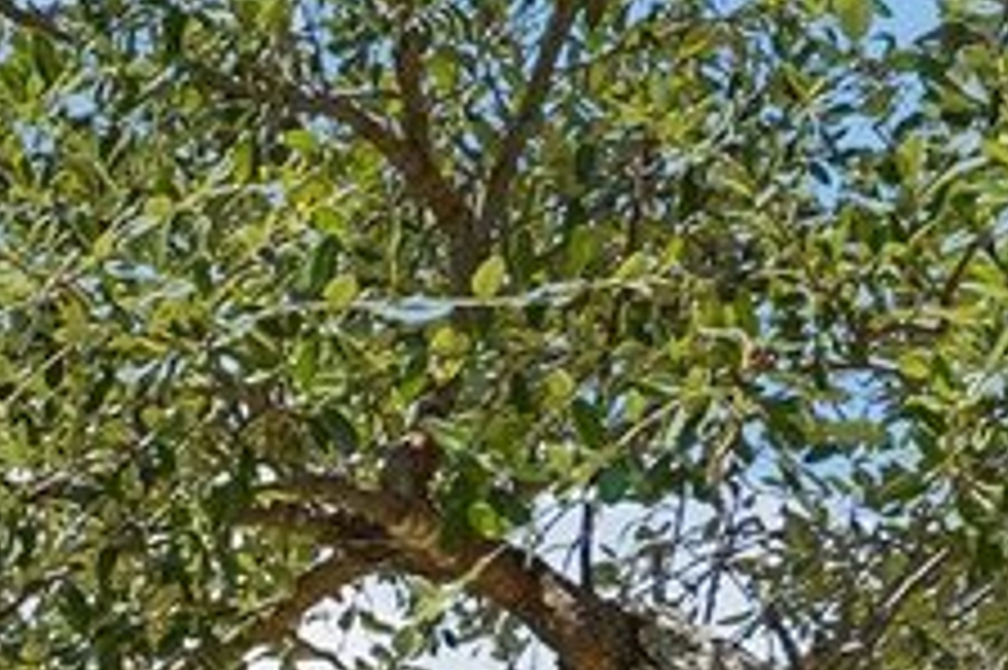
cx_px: -1660
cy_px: 2046
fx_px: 5977
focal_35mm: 214
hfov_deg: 8.5
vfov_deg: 5.9
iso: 100
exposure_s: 1/100
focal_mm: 29.5
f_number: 8
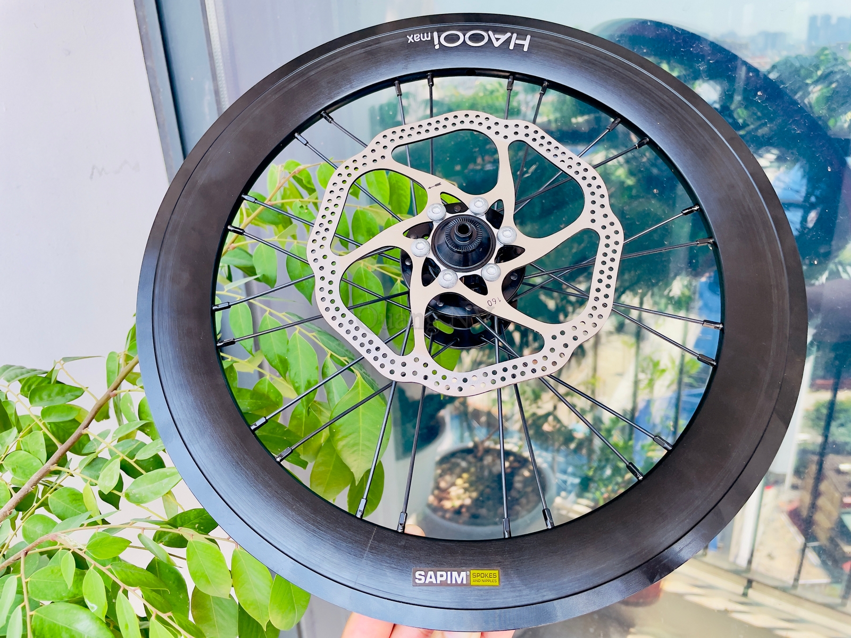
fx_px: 639
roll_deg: +2.6
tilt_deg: -21.6
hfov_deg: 67.3
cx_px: 426
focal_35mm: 26
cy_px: 319
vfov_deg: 53.1
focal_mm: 4.2
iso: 32
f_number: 1.6
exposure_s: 1/324
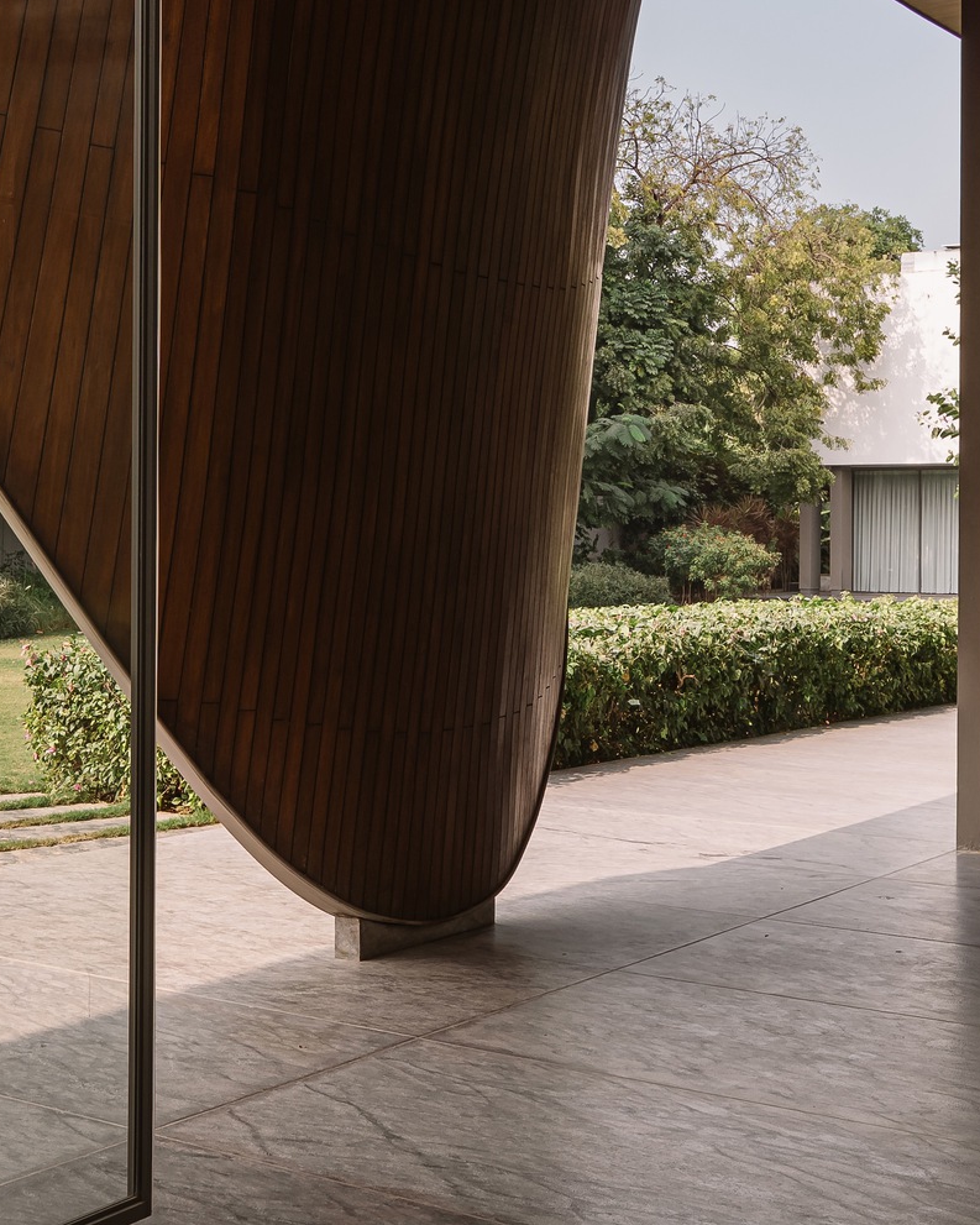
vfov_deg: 28.4
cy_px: -381
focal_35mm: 54
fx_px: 1957
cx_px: 157
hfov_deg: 27.4
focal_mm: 19
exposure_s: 1/50
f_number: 10
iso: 100
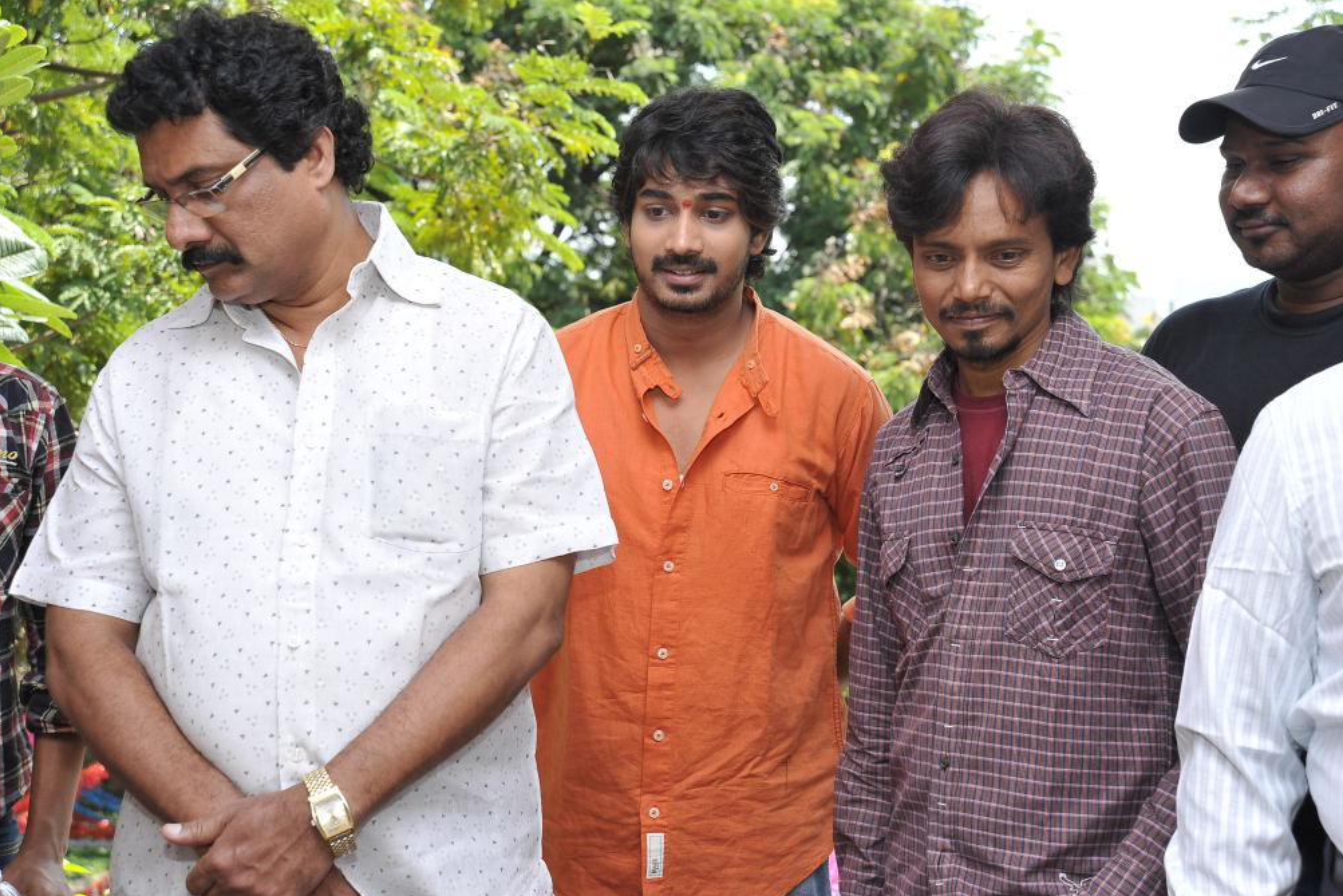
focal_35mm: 51
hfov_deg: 38.9
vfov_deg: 26.5
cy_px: 455
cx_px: 682
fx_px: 1903
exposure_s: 1/160
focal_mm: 50
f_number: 5.6
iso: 250
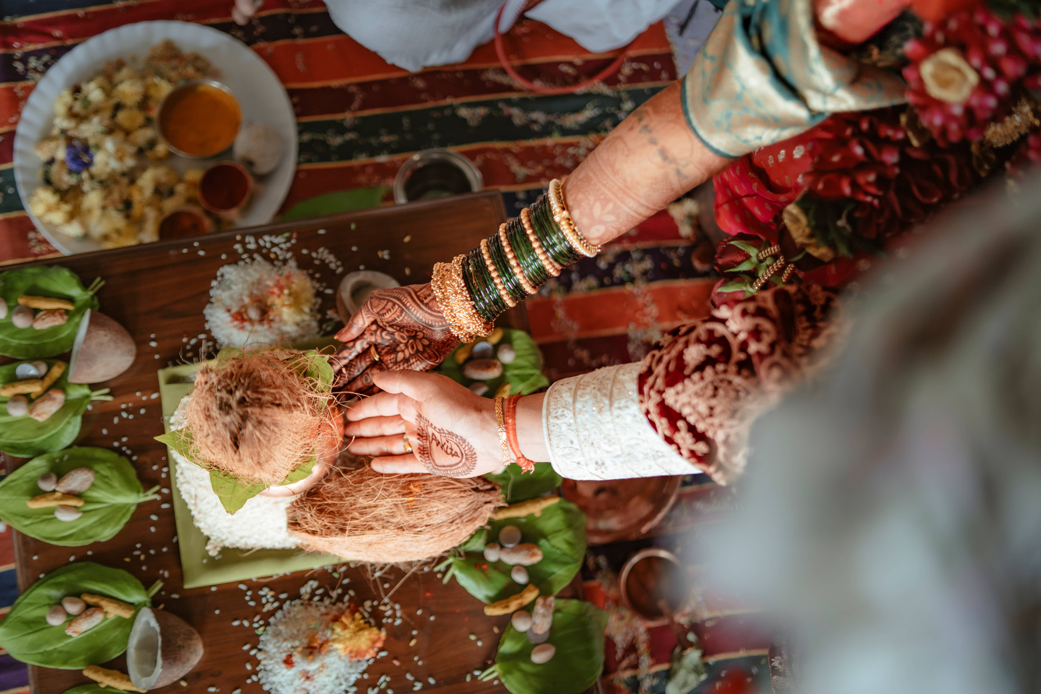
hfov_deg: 54.4
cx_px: 520
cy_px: 347
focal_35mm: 35
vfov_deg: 37.9
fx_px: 1012
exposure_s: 1/320
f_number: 1.4
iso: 100
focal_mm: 35
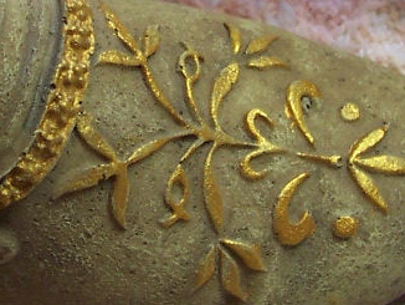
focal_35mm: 136
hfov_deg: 14.5
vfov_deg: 10.7
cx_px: 124
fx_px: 1592
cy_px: -77
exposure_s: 1/90
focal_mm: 5.6
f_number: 2.8
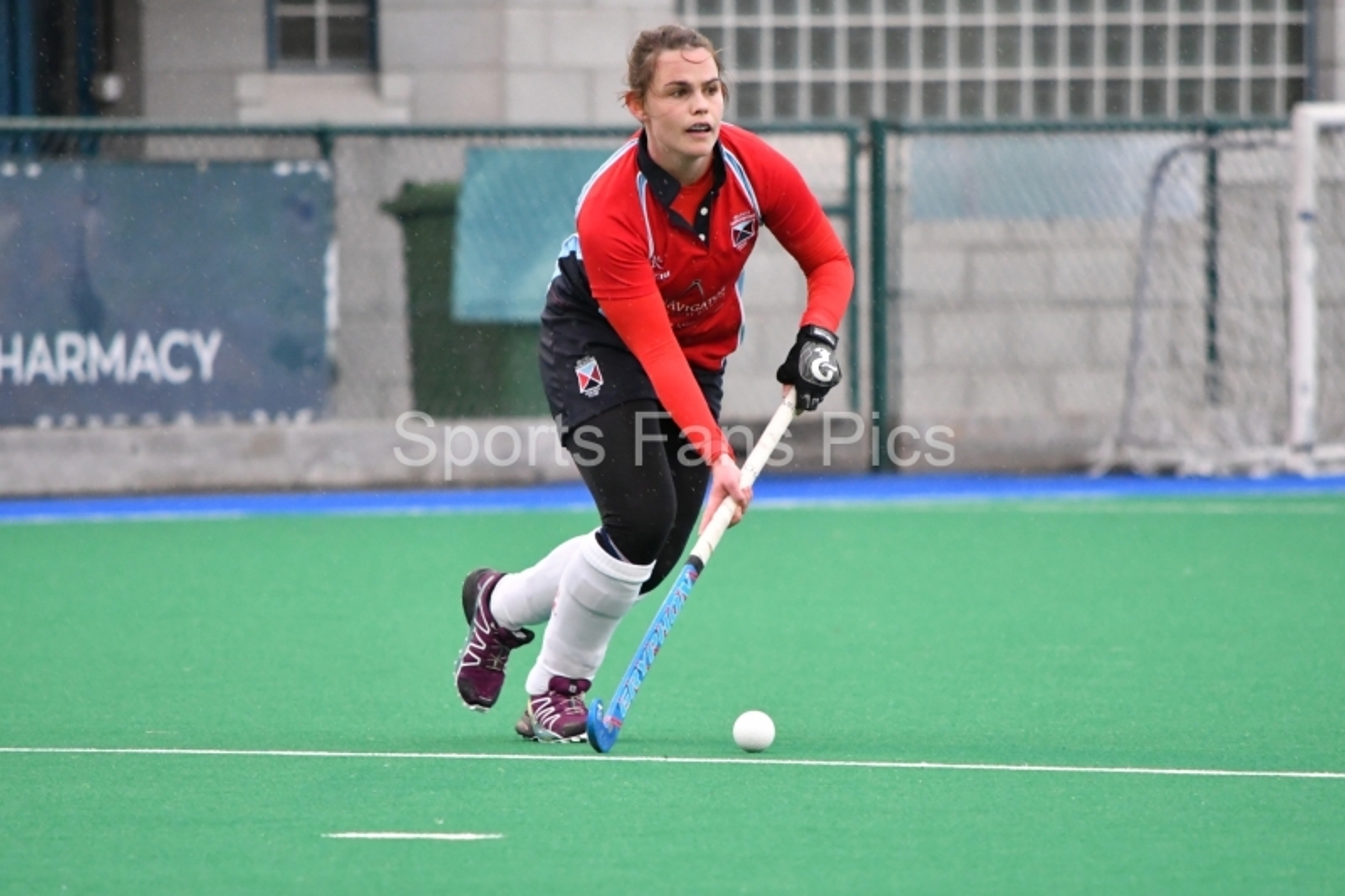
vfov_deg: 2.5
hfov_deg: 3.8
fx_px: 20170
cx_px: 672
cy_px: 448
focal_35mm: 540
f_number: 5.6
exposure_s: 1/800
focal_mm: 270
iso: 4500
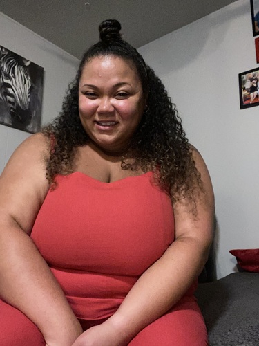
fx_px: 299
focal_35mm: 30
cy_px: 173
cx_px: 130
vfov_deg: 60.0
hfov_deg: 46.8
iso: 400
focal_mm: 2.71
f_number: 2.2
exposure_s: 1/18
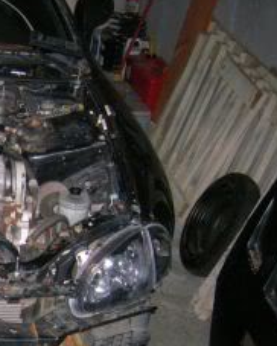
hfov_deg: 19.3
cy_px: 268
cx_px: -90
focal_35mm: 73
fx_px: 747
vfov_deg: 25.7
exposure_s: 1/60.1
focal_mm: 5.7
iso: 200
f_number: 2.9
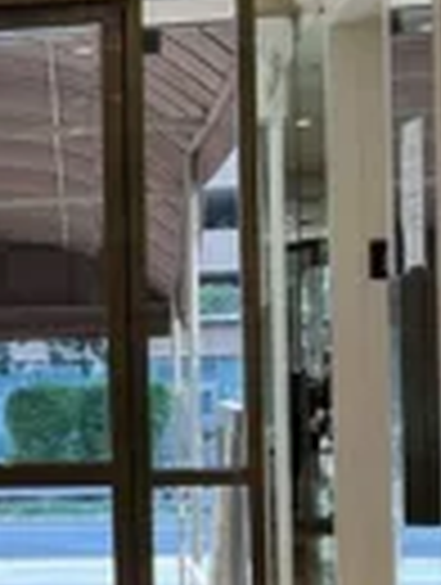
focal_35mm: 112
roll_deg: +2.9
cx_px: -266
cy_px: 396
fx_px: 1896
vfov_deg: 17.5
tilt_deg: -1.3
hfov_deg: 12.5
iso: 64
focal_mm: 5.7
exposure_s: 1/137
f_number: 1.5
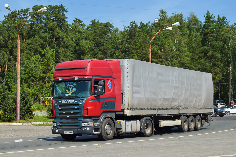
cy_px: 78
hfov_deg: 28.1
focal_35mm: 72
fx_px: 472
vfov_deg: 18.9
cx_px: 118
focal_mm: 48
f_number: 7.1
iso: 200
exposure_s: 1/800
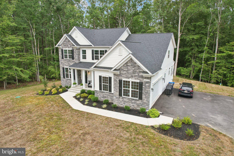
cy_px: 78
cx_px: 117
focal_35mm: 22
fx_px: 143
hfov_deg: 78.6
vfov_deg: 57.2
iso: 400
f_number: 2.8
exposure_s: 1/640
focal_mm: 8.38
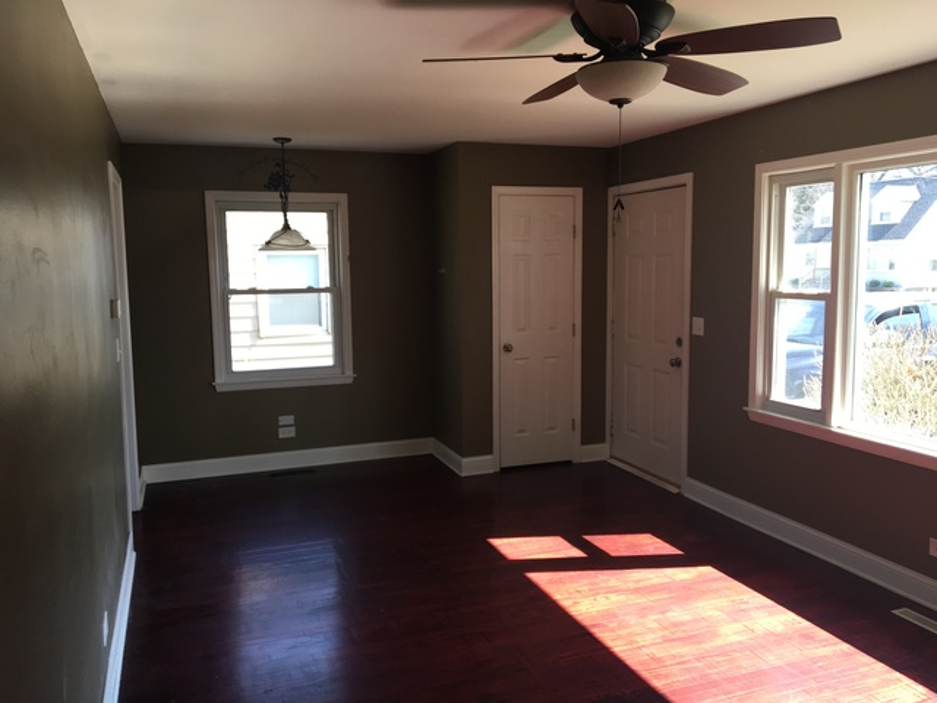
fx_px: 785
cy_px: 352
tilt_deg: -5.4
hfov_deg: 61.7
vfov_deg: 48.2
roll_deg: +2.8
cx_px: 468
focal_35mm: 29
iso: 40
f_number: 2.2
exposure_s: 1/120
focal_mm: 4.15
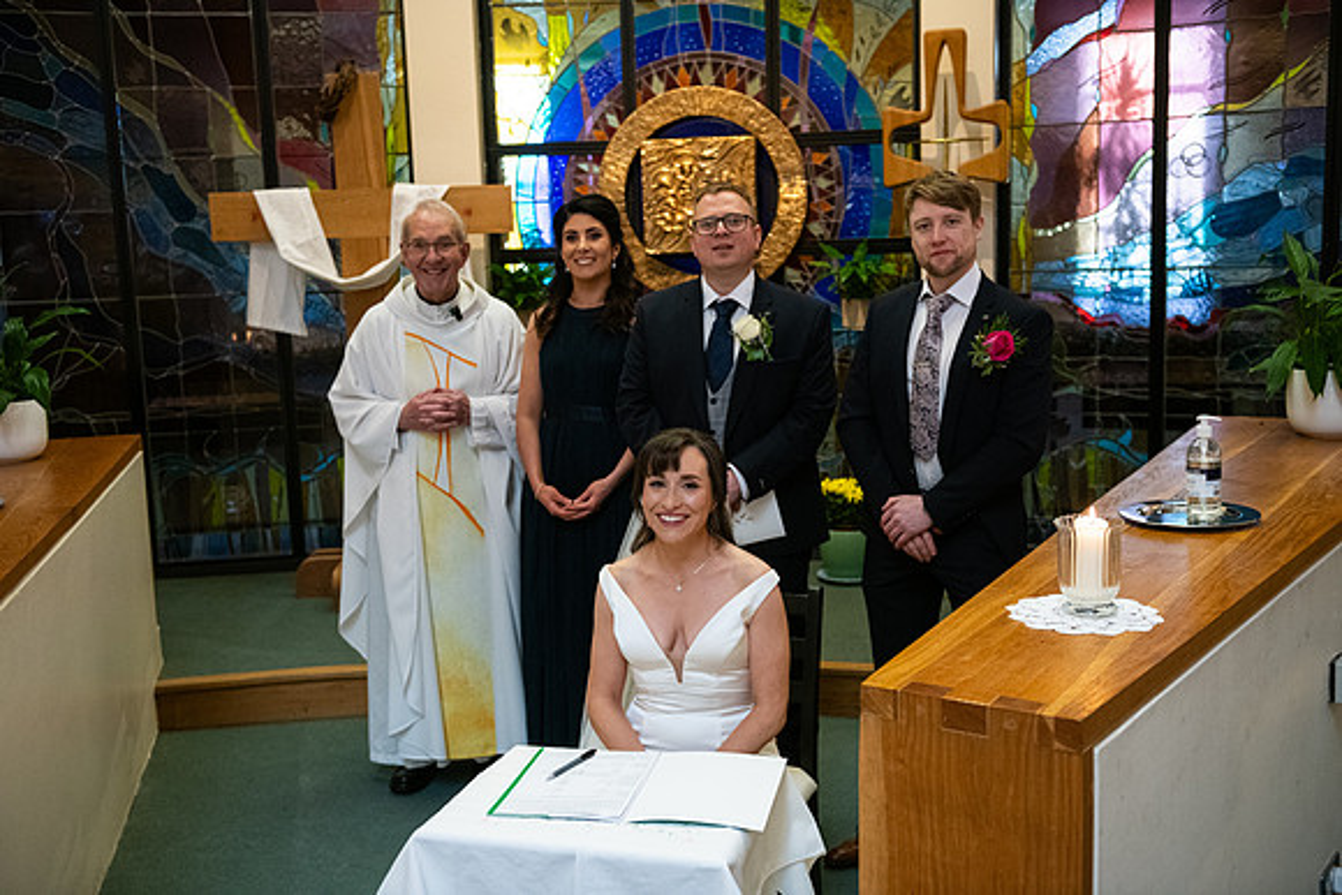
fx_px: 1417
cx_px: 671
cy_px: 448
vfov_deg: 35.1
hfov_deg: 50.7
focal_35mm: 38
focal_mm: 38
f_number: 3.5
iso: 1600
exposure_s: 1/160
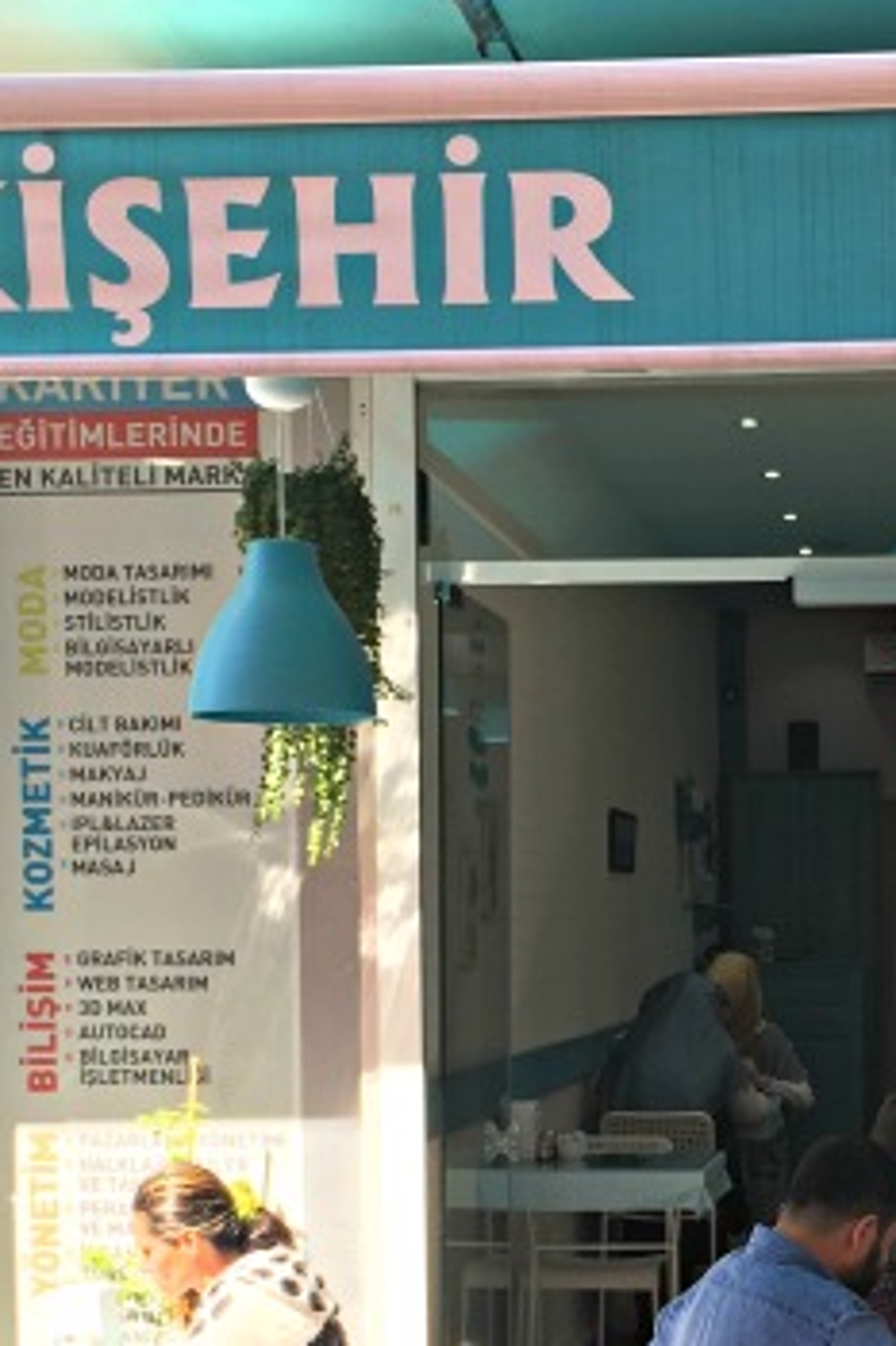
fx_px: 2578
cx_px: 758
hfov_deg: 19.4
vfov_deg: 28.7
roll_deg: +0.3
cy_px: 1054
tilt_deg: -2.6
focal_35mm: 69
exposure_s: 1/217
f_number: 2.2
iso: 25
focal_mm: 4.15
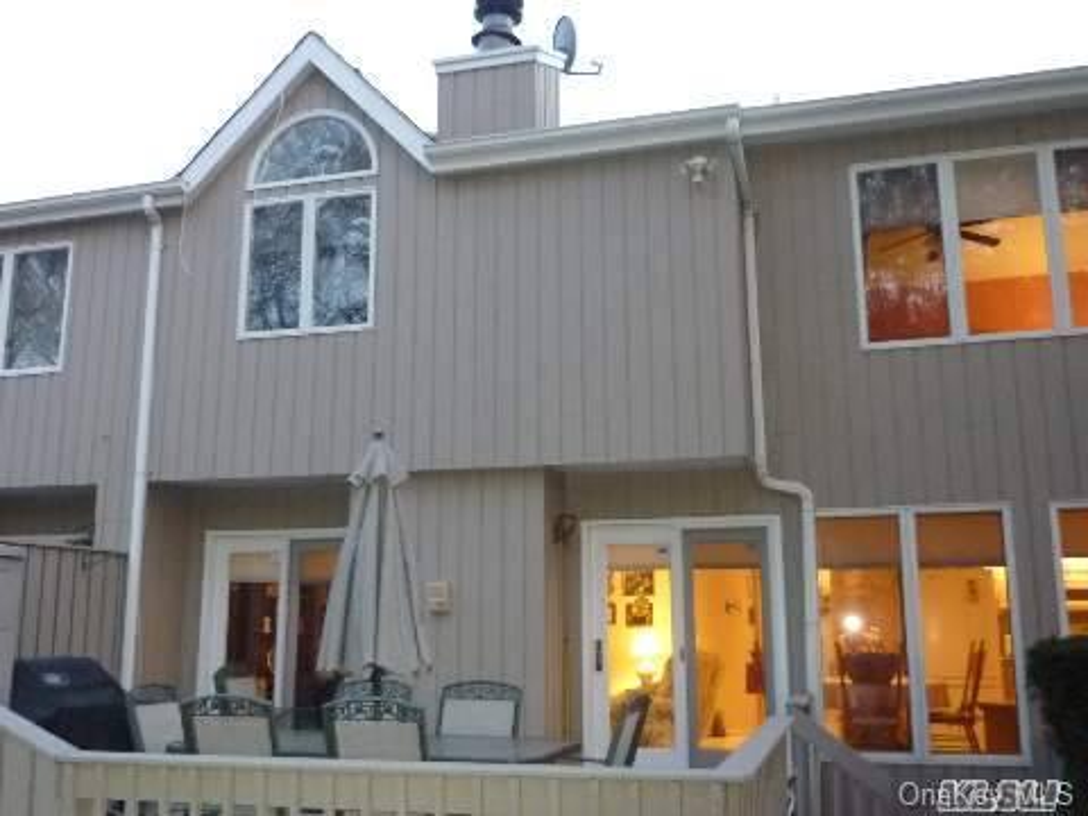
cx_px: 544
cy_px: 408
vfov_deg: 42.9
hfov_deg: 55.4
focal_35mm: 33
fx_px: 1037
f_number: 3.3
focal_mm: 4.1
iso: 400
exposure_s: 1/8
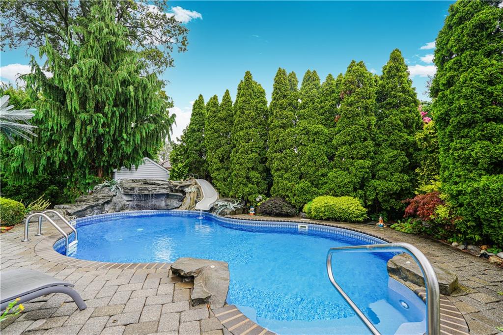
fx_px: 223
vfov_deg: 73.7
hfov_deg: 96.8
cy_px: 168
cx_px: 252
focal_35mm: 16
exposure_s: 1/80
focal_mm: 16
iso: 100
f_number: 5
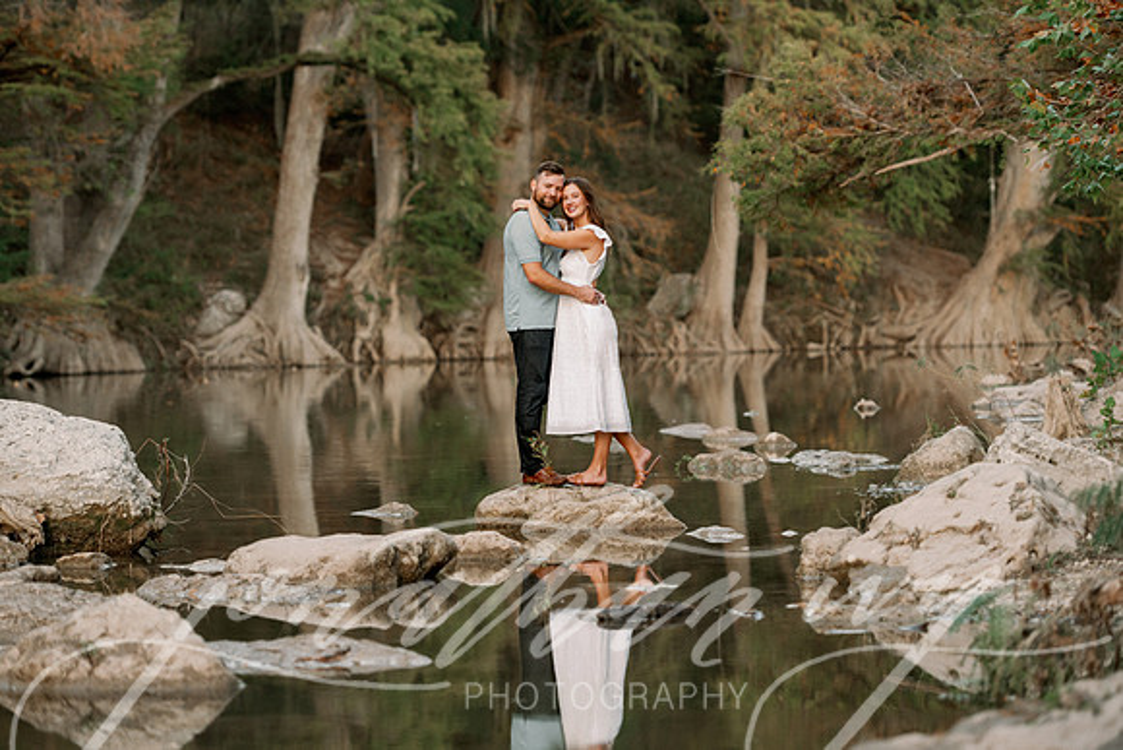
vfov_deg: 11.4
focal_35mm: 120
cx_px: 562
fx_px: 3744
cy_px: 375
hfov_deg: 17.1
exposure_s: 1/160
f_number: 2.8
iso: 320
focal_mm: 120
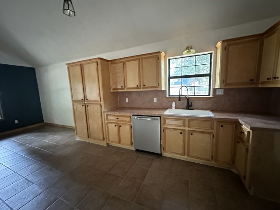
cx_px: 140
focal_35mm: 14
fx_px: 113
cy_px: 105
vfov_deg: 85.7
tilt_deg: -7.4
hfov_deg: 102.1
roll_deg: +2.8
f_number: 2.2
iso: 1250
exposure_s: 1/47
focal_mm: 2.22
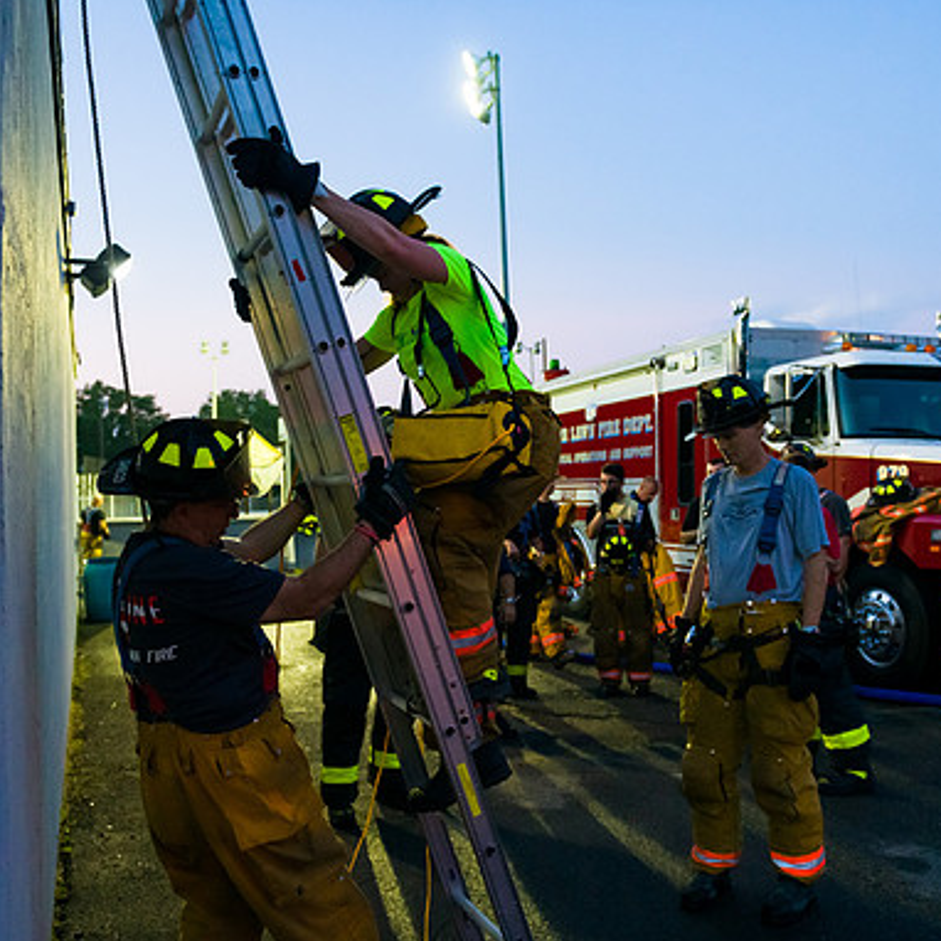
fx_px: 953
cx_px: 490
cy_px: 472
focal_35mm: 31
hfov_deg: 52.5
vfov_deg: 52.5
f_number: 3.2
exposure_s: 1/125
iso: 3200
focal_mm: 24
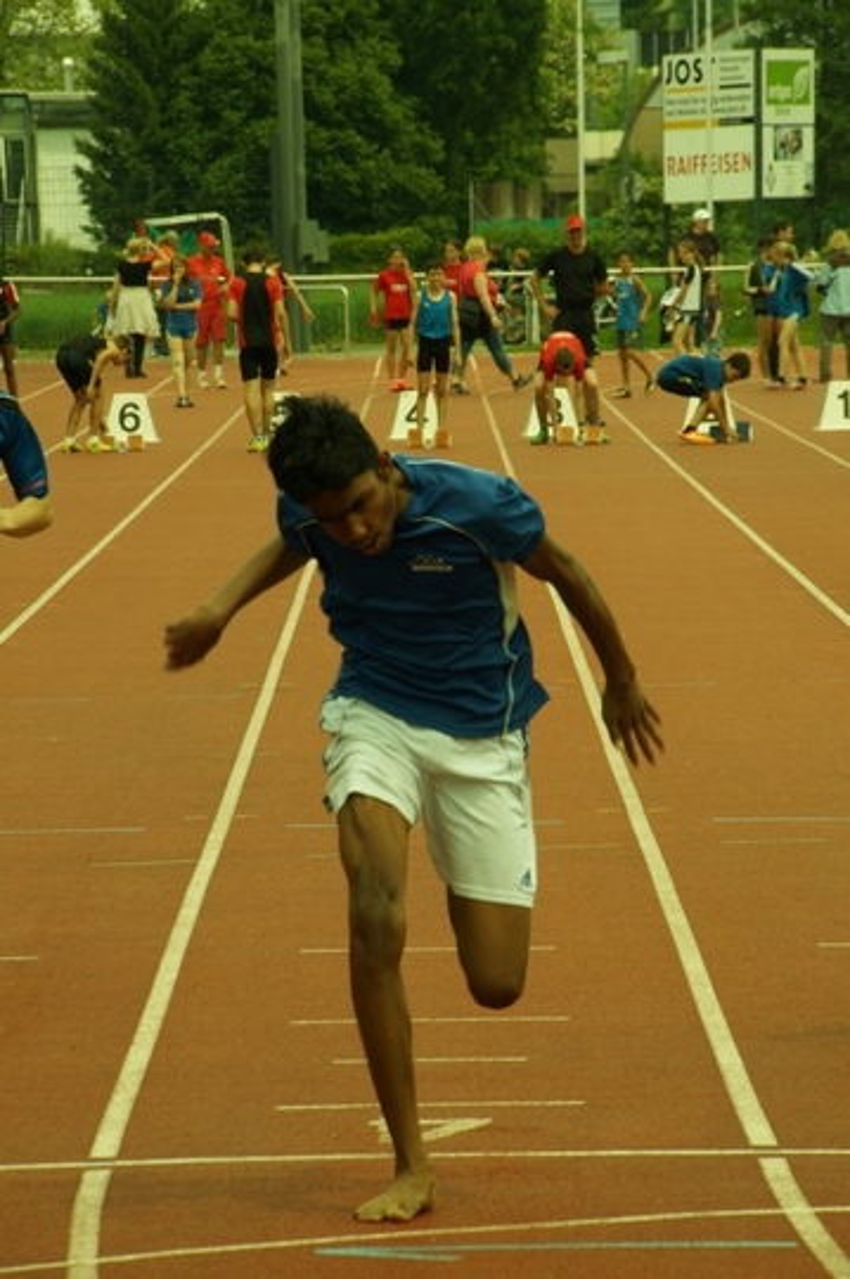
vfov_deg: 7.6
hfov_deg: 5.1
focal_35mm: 270
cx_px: 425
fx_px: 9580
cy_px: 640
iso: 400
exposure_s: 1/320
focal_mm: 180
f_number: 14
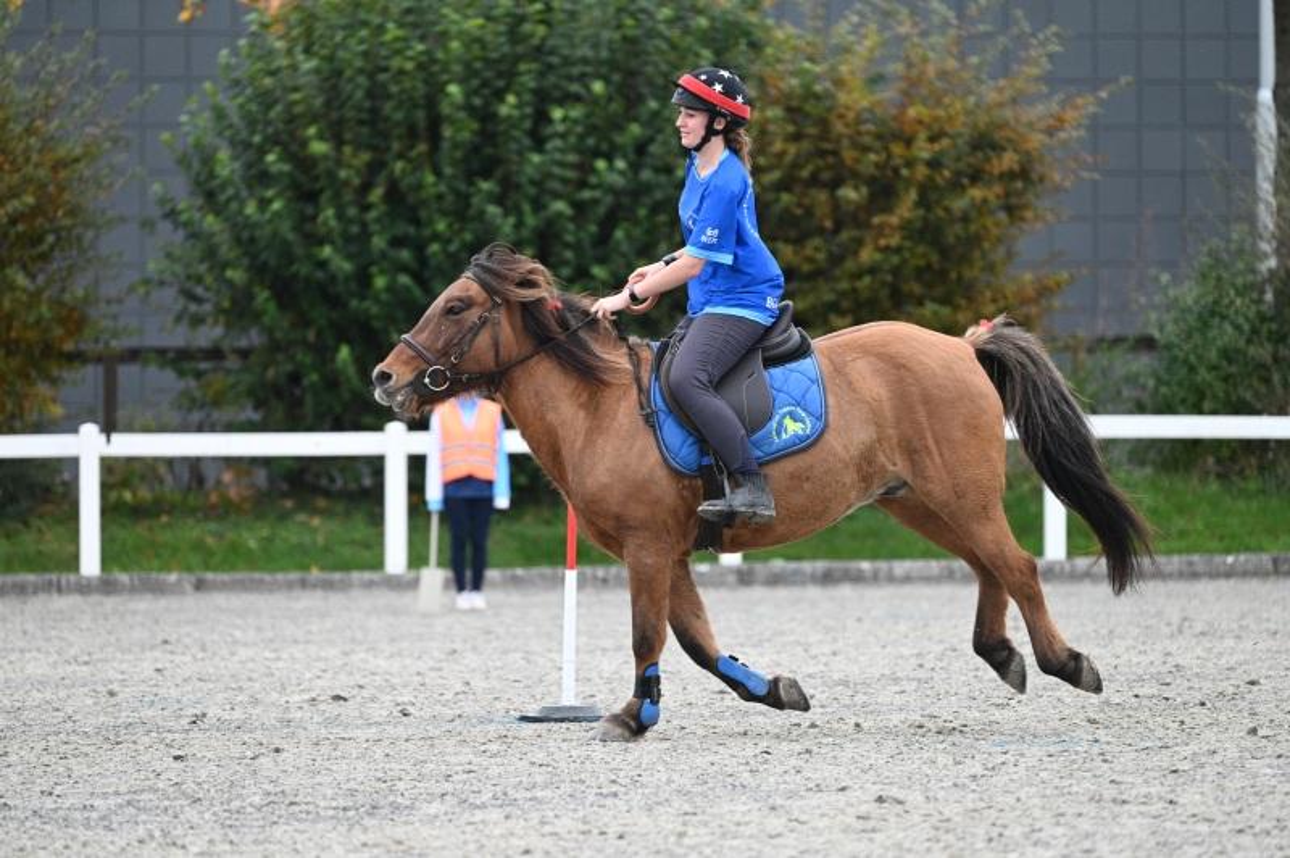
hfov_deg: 7.9
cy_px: 429
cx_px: 645
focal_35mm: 260
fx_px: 9309
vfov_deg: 5.3
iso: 3600
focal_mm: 260
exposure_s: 1/800
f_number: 5
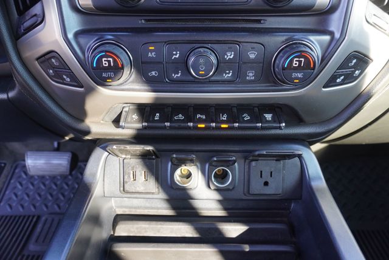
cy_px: 130
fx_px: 260
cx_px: 194
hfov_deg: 73.7
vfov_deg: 53.2
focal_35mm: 24
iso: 640
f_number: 4
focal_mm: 16
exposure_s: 1/60
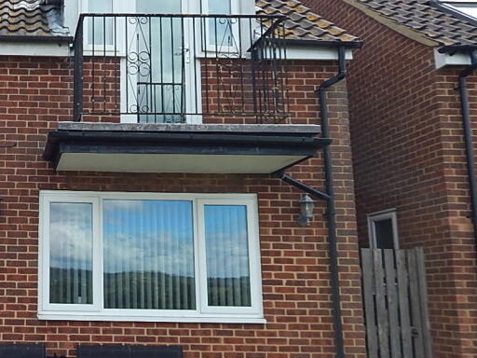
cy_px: 189
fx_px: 634
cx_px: 7
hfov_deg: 37.2
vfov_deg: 31.5
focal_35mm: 46
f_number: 3
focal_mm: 4
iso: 125
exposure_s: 1/1000
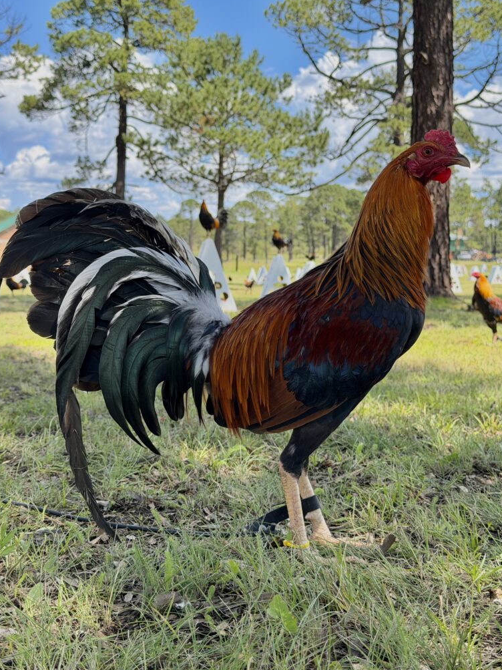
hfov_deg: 29.7
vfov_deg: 38.9
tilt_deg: -5.7
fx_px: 948
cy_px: 338
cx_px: 252
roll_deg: -0.6
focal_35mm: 49
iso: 80
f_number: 1.78
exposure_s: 1/1543
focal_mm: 6.76
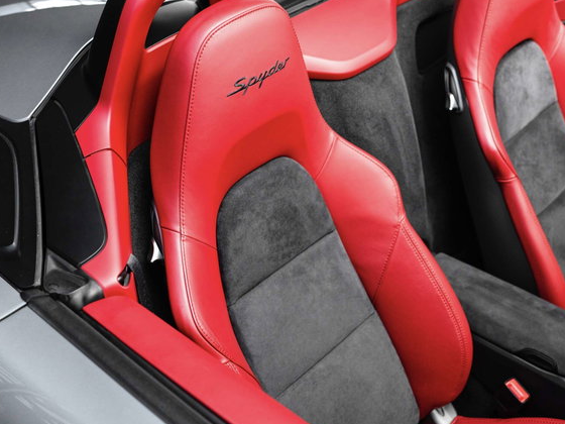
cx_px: 316
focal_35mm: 48
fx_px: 783
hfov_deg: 39.6
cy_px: 197
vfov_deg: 30.3
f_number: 4
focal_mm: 45
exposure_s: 1/125
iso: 800
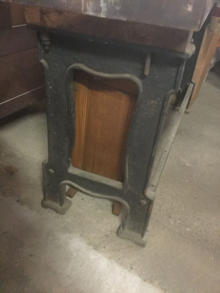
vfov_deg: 58.4
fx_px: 263
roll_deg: -1.9
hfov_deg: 45.4
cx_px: 110
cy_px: 146
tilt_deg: -34.3
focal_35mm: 31
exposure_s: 1/17
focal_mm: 3.3
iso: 800
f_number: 2.4
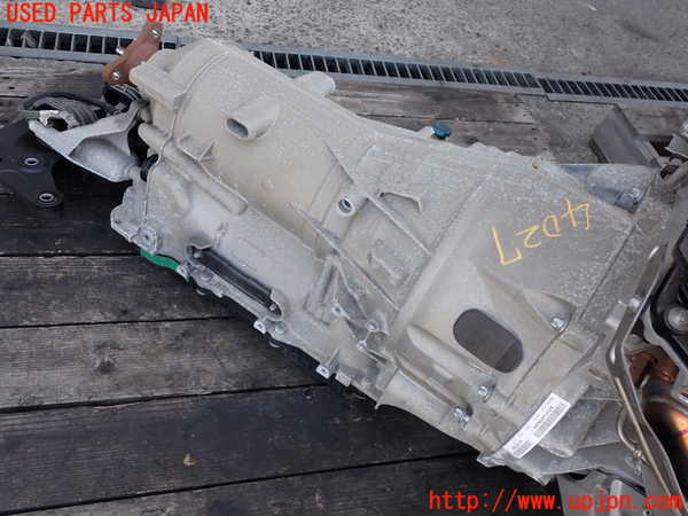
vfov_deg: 46.8
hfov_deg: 60.0
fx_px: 596
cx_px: 344
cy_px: 258
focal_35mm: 30
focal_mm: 5.4
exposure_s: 1/100
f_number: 3.2
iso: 100
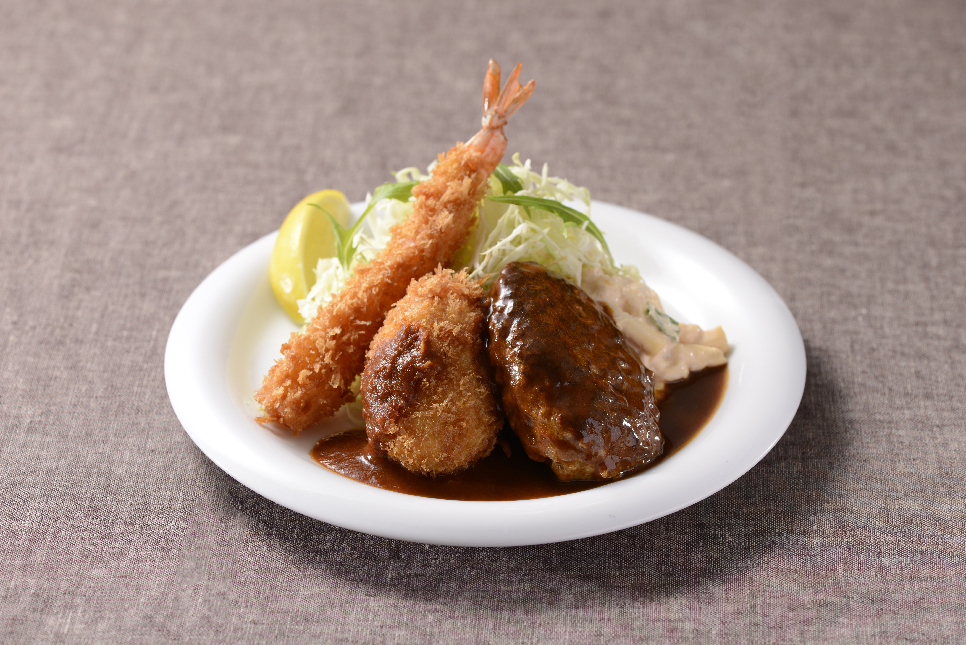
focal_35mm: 105
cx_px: 483
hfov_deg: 19.5
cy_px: 322
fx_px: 2818
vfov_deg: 13.1
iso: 100
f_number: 7.1
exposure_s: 1/125
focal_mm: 105
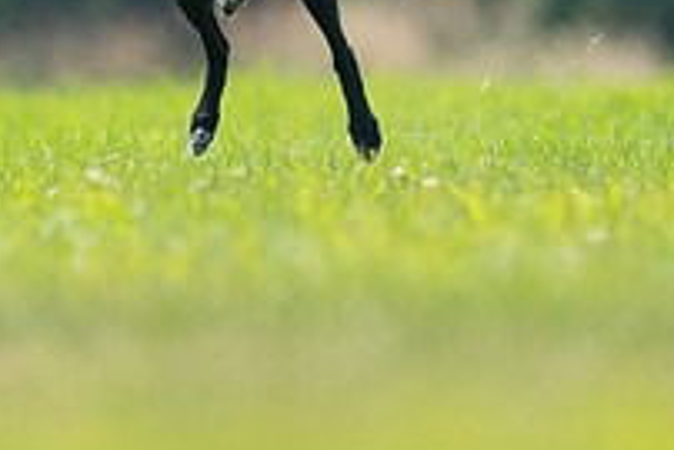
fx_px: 32224
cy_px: -175
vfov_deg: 0.8
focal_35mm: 1720
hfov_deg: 1.2
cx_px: 274
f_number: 6.3
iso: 2000
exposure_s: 1/4000
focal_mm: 600
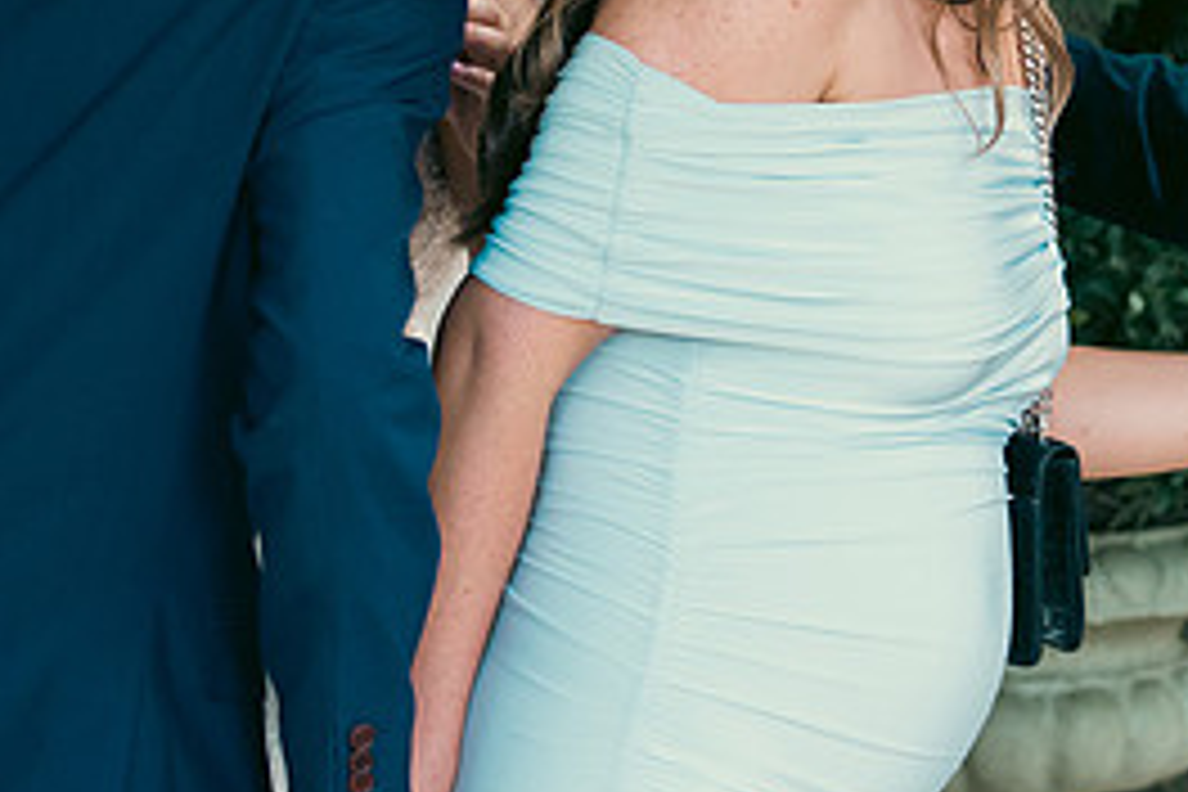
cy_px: 61
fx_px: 5445
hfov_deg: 12.4
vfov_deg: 8.3
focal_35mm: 165
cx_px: 1012
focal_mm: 50
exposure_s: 1/200
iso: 800
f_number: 3.5
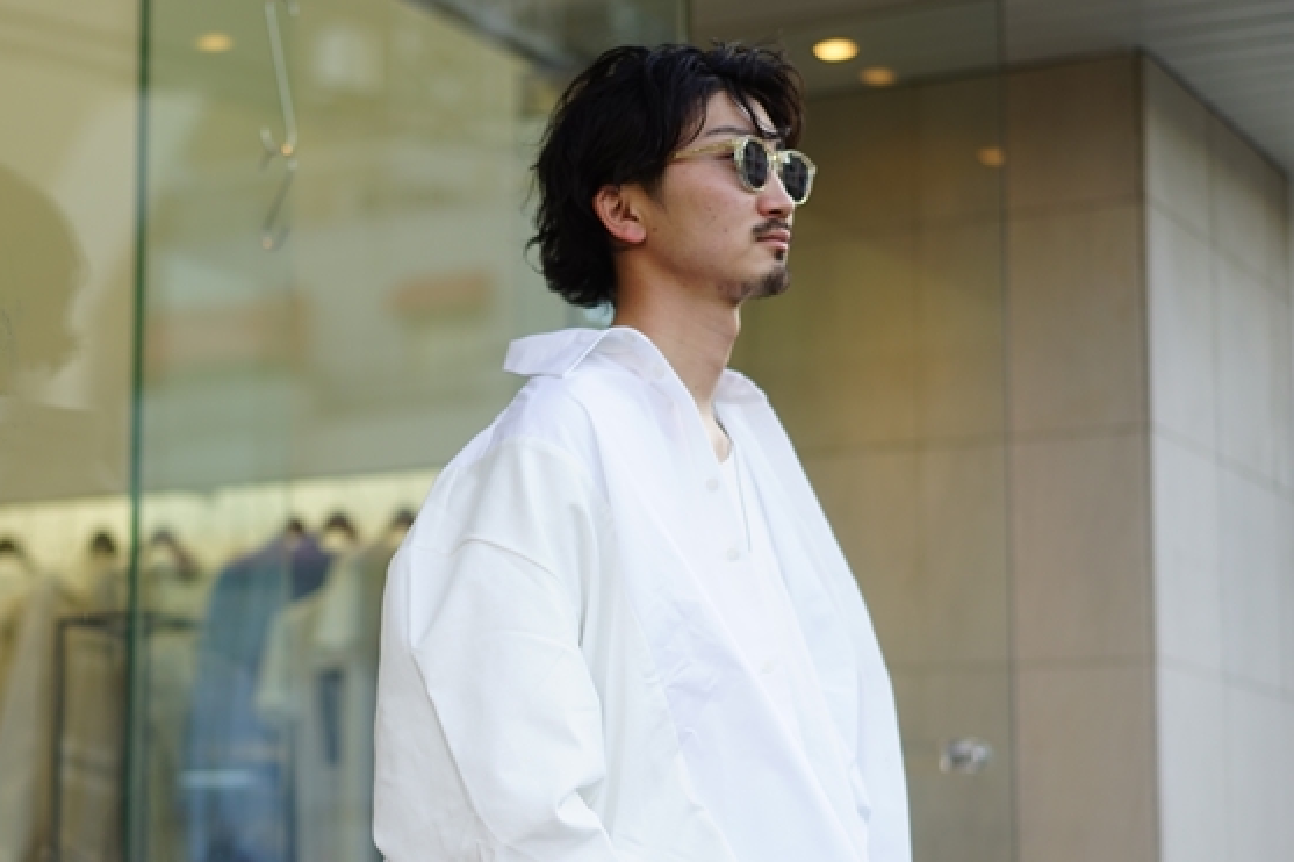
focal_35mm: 79
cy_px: 559
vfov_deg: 17.2
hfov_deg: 25.5
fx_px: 2839
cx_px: 383
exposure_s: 1/250
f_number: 2
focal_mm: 55
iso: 100
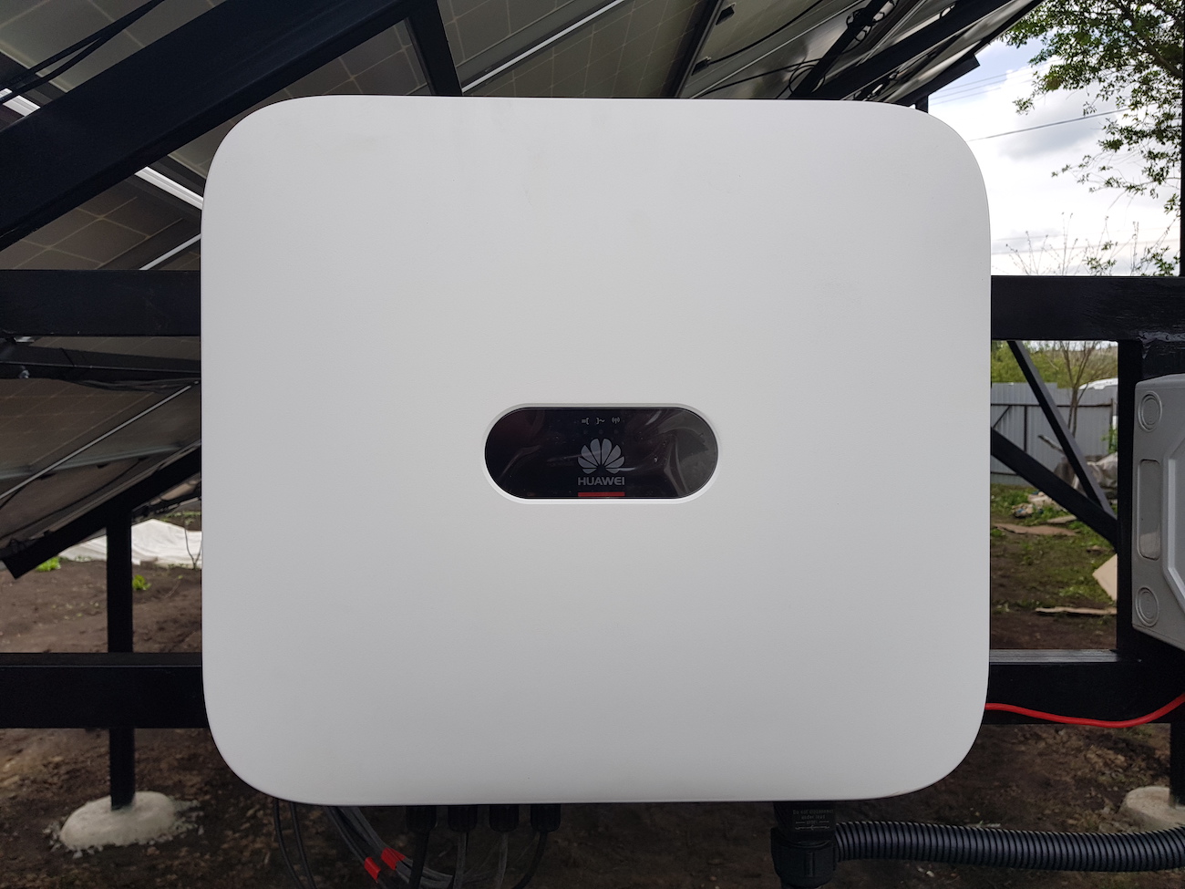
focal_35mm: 26
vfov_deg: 53.1
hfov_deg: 67.3
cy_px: 444
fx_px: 890
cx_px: 592
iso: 40
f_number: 1.7
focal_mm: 4.2
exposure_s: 1/1260
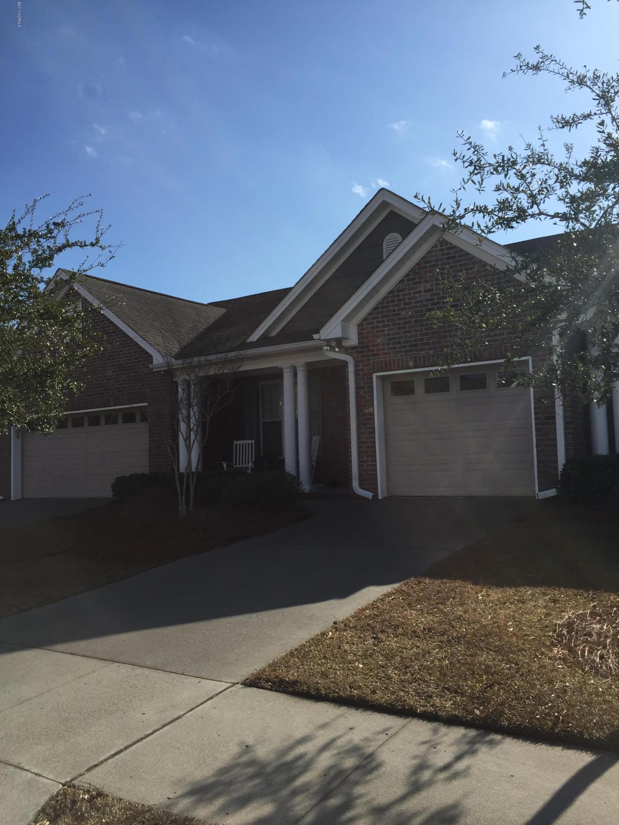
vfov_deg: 61.7
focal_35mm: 29
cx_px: 310
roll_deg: +1.5
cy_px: 412
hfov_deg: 48.2
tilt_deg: +1.0
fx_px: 691
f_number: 2.2
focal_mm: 4.15
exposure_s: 1/2475
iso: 32
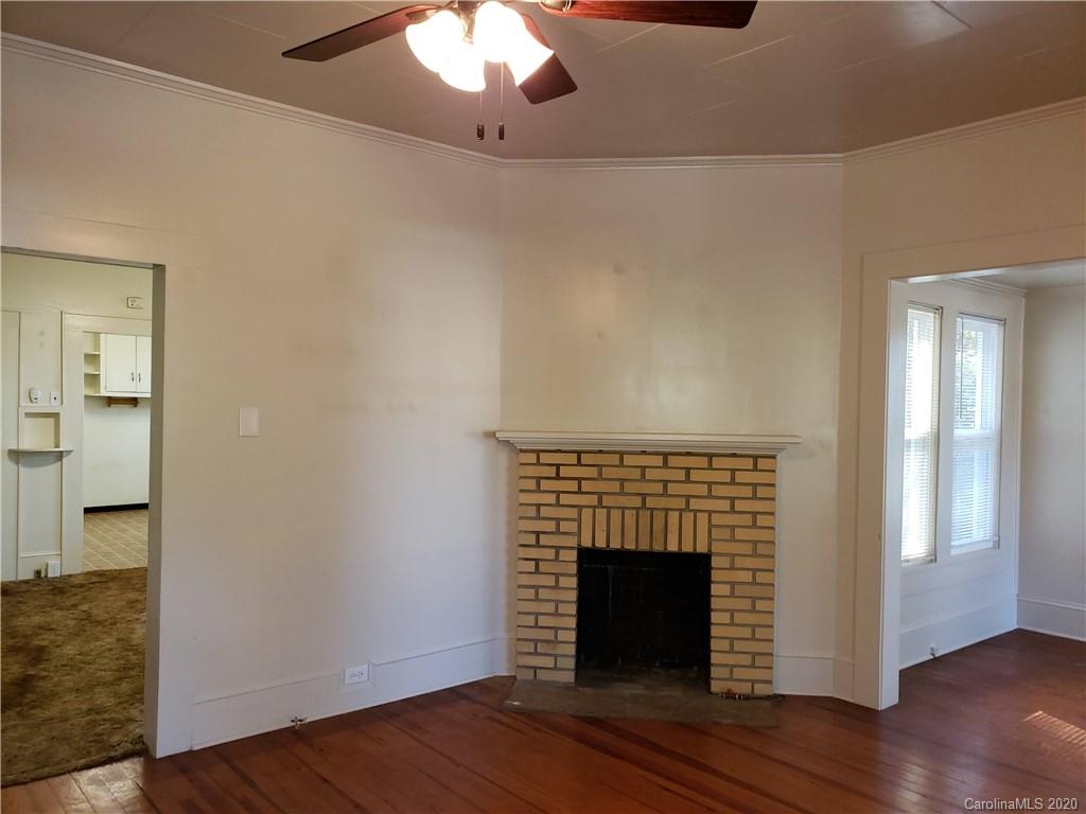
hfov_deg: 67.3
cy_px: 407
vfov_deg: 53.1
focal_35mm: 26
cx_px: 543
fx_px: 816
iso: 125
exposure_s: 1/17
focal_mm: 4.3
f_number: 2.4
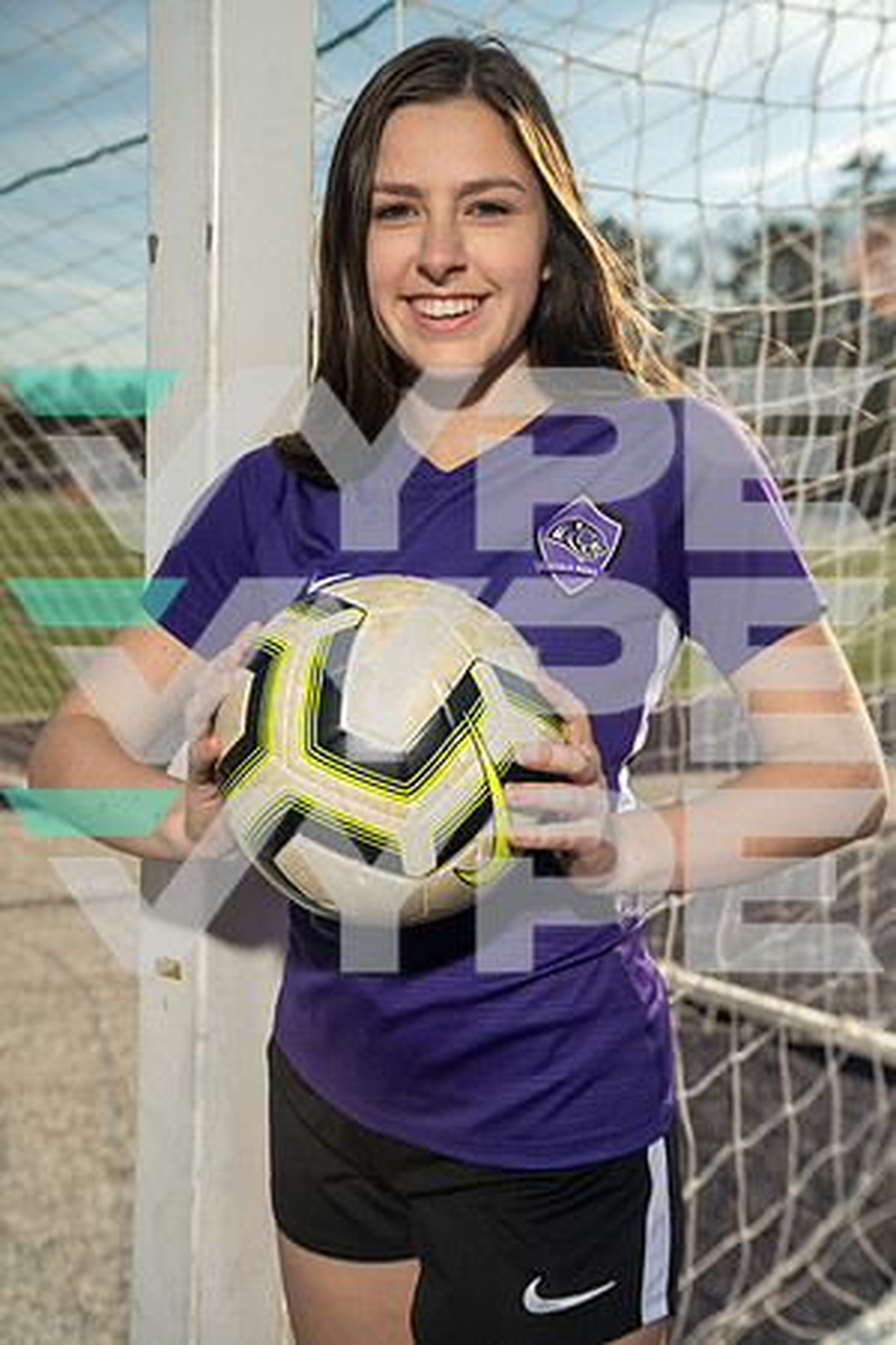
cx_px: 448
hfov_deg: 33.4
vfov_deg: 48.5
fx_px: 1493
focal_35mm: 40
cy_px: 672
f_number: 4.5
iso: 200
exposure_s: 1/250
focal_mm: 40
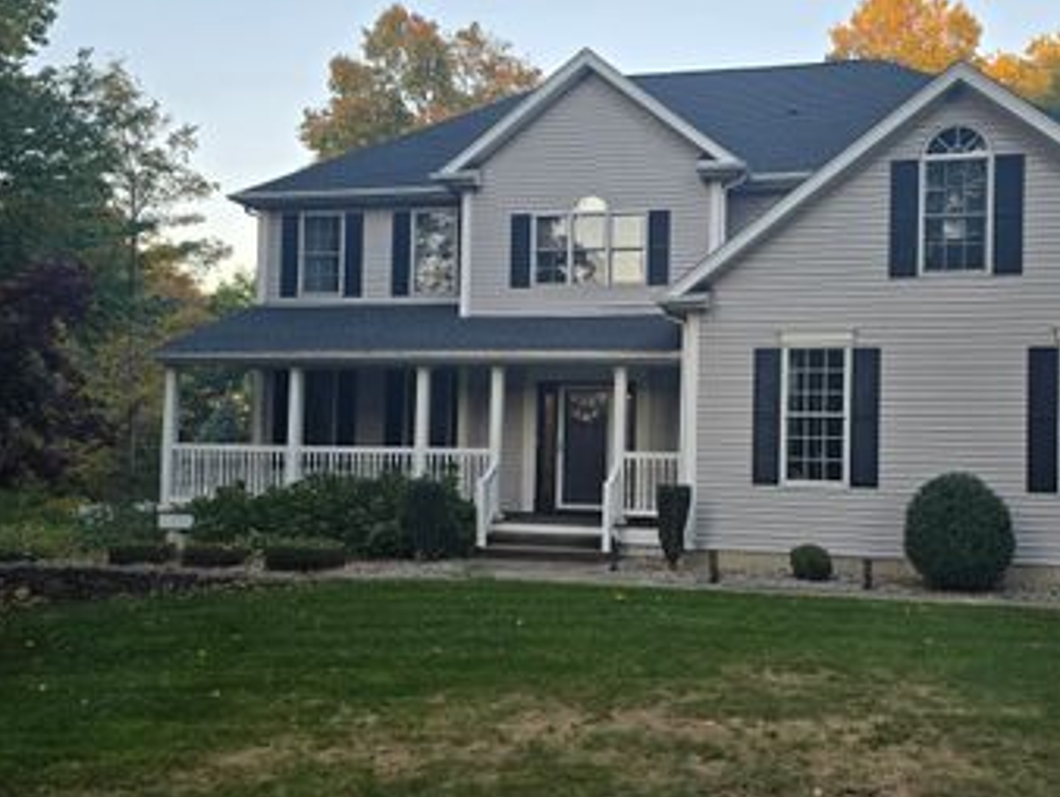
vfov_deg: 41.8
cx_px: 627
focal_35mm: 34
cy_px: 435
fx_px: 1042
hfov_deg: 53.6
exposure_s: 1/180
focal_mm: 6.3
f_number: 1.7
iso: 64
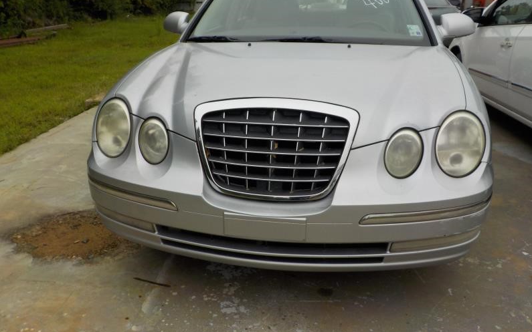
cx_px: 267
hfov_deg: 59.6
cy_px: 144
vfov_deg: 39.4
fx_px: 464
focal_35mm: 32
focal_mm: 4.1
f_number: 3.3
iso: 125
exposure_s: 1/500
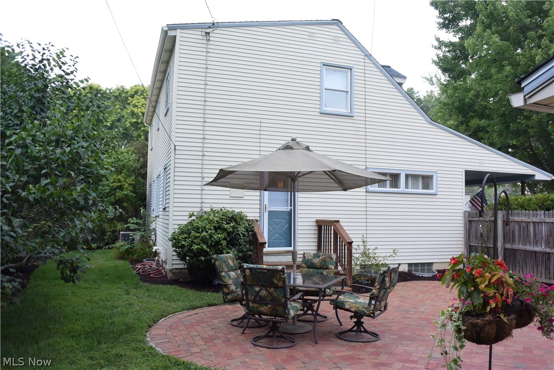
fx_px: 446
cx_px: 277
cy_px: 185
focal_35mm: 29
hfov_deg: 63.7
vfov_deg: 45.0
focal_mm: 10.9
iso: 640
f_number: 3.5
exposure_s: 1/125
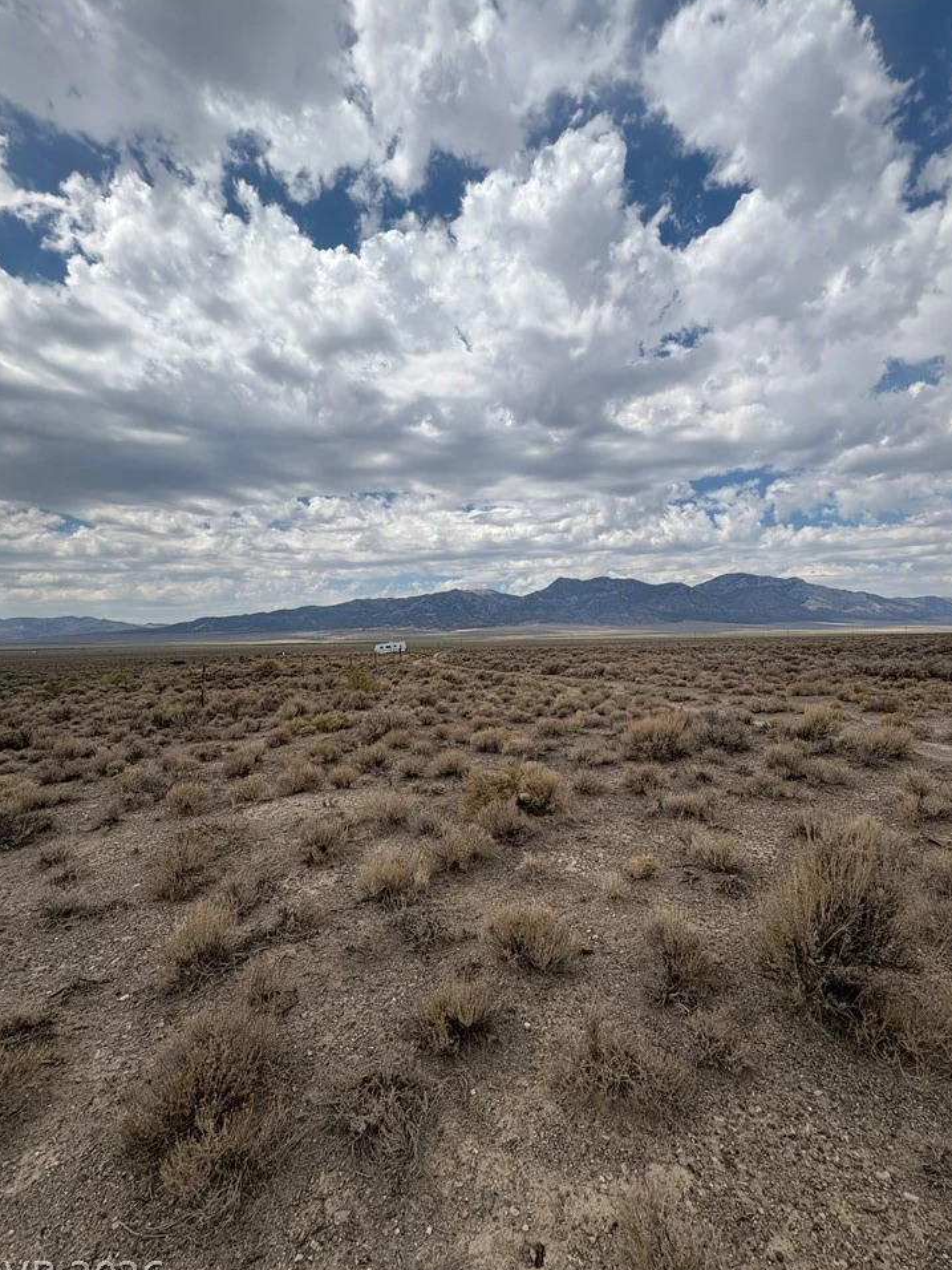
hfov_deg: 81.7
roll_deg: +0.5
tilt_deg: +1.6
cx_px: 483
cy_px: 626
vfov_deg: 98.2
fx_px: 550
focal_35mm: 15
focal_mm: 2.22
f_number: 2.2
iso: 50
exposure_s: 1/3717
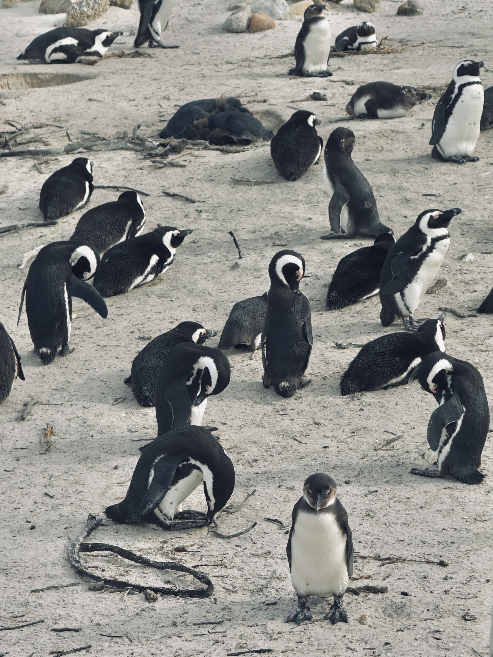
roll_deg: -1.7
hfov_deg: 12.3
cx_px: 246
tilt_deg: -10.5
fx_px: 2279
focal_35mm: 120
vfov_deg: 16.4
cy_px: 328
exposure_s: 1/2083
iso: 64
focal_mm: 15.66
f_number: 2.8
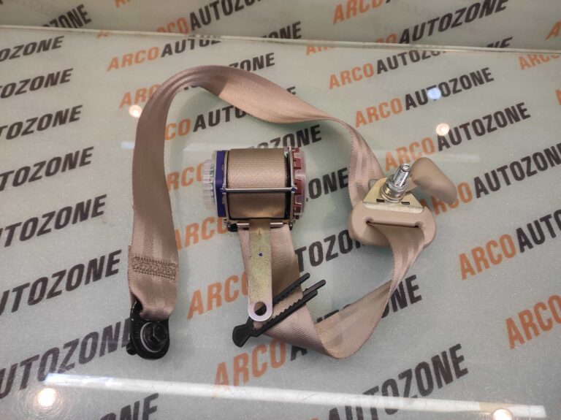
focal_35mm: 17
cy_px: 210
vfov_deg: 74.7
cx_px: 280
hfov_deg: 91.1
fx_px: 275
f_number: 1.79
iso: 78
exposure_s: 1/33
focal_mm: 4.74
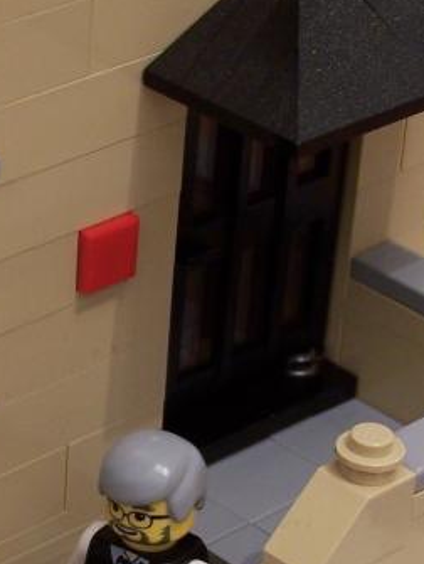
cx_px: 113
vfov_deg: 11.4
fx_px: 2787
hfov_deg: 8.7
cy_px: 554
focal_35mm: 171
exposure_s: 1/3
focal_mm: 9.3
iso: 80
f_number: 3.1
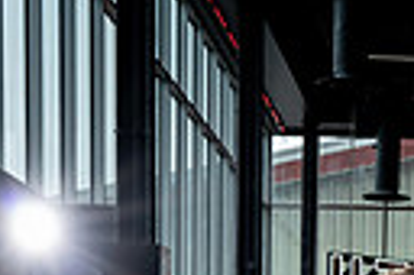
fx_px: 1654
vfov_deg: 8.6
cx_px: 424
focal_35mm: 144
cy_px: 689
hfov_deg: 14.0
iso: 640
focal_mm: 41
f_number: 8
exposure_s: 1/250
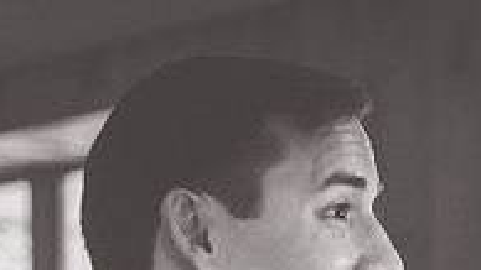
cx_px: 593
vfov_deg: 7.6
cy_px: 420
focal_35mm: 157
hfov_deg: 13.3
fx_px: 2002
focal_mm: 50
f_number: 2
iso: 800
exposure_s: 1/80
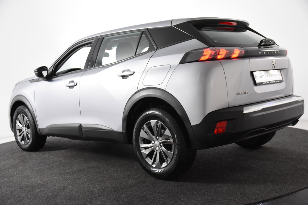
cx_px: 154
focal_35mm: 42
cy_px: 102
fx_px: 359
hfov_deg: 46.4
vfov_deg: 31.9
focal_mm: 28
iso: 1600
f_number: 4
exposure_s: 1/60
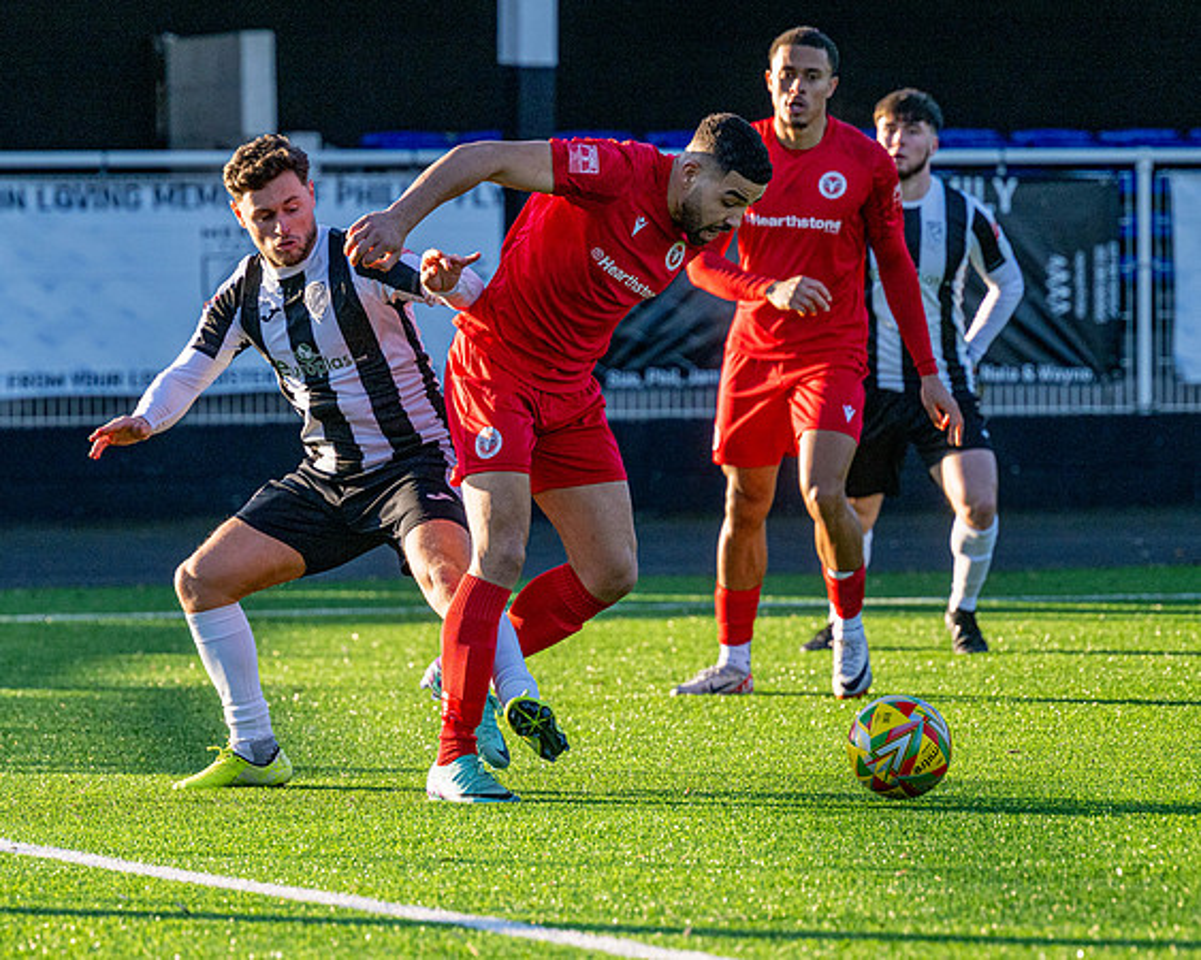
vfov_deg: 5.1
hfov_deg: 6.3
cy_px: 665
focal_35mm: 305
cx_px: 451
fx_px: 10843
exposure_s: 1/3200
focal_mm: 195
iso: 400
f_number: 4
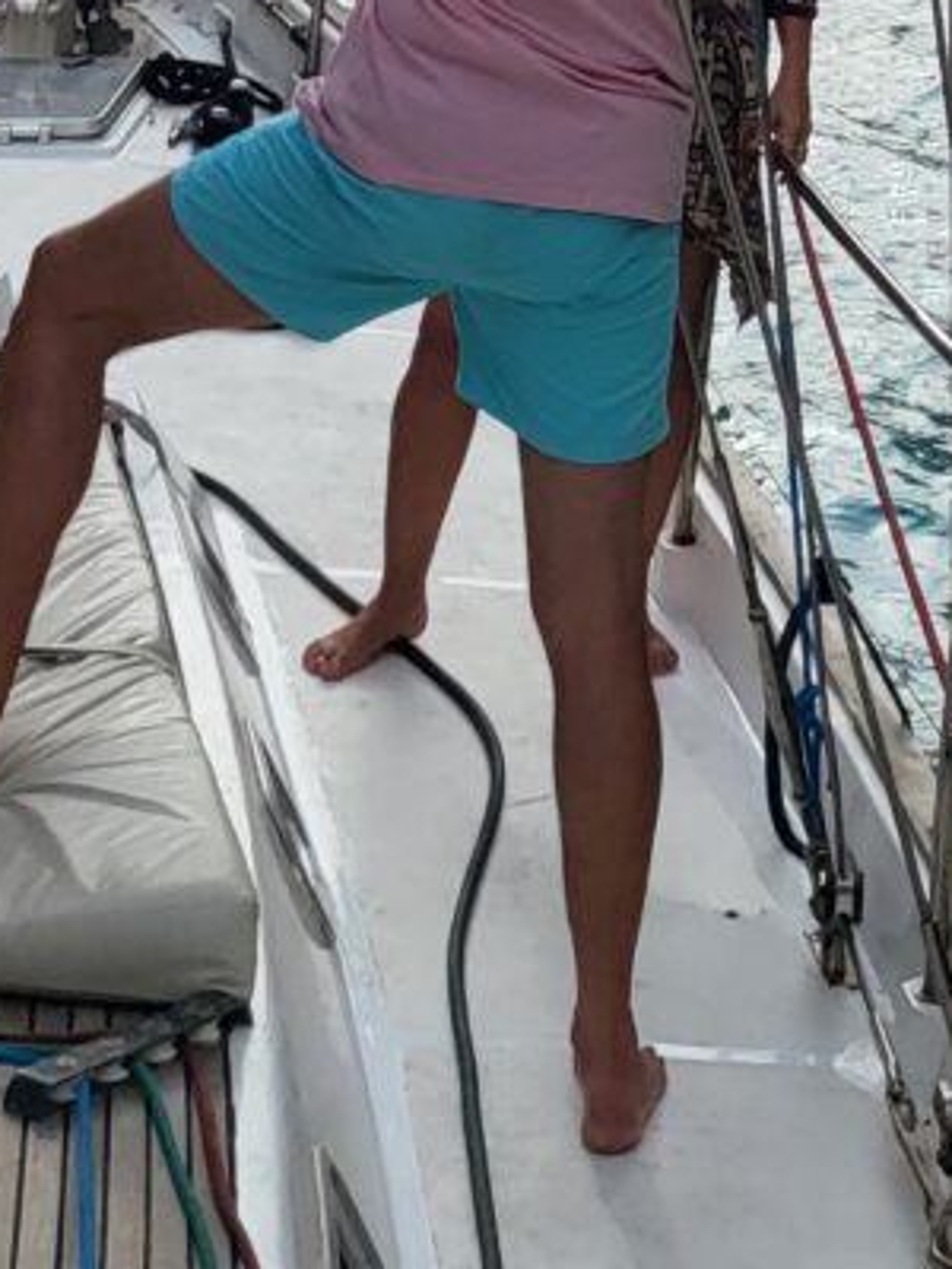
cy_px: -660
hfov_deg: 14.0
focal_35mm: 104
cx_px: 1022
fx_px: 3814
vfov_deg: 17.0
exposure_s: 1/3903
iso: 40
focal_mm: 5.4
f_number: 1.8
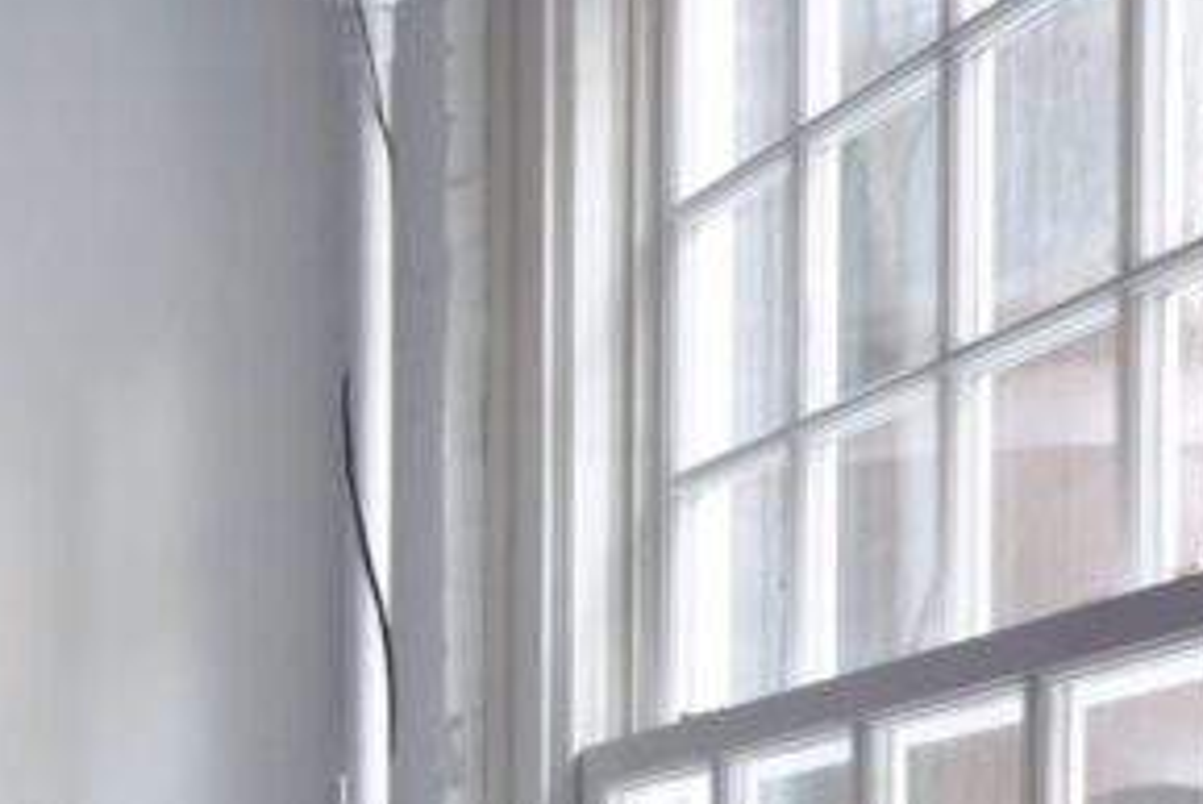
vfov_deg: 11.3
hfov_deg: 15.3
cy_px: 1189
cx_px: -907
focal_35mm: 117
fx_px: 3912
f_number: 4.2
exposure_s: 1/34
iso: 800
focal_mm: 22.8
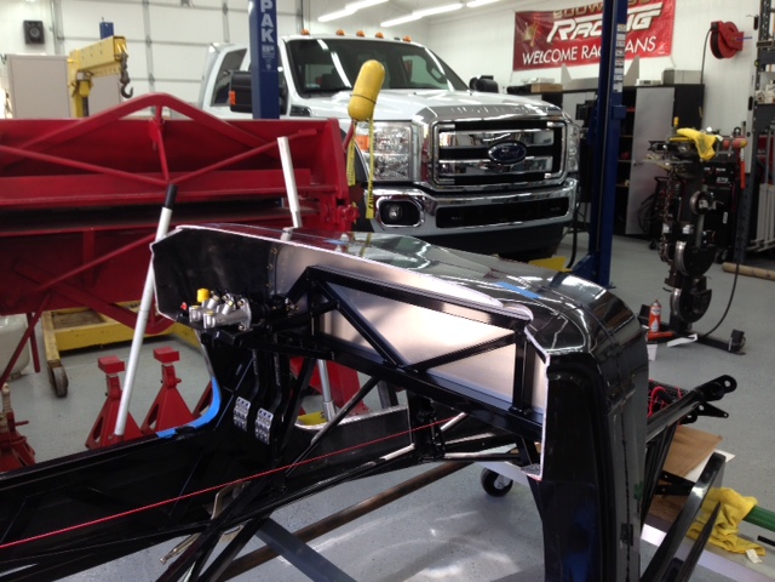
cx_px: 388
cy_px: 291
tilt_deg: -14.4
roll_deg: +1.2
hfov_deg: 55.4
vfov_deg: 42.9
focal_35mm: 33
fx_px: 739
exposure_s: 1/60
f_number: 2.4
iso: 50
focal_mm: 4.12
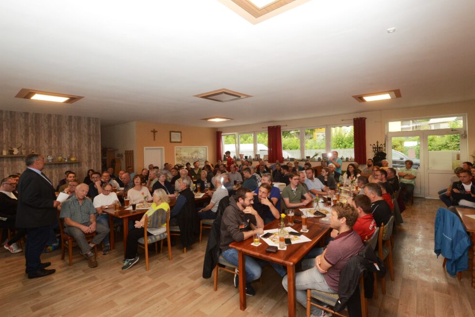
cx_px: 256
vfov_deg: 70.5
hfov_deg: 93.1
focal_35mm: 17
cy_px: 152
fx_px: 224
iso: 2500
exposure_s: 1/60
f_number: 9
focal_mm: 14
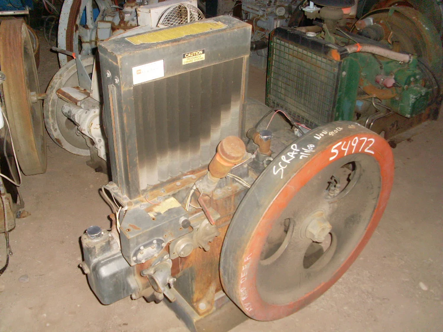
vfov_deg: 37.7
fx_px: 486
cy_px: 166
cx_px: 222
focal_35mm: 38
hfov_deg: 49.0
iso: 200
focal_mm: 6.3
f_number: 3
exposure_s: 1/45
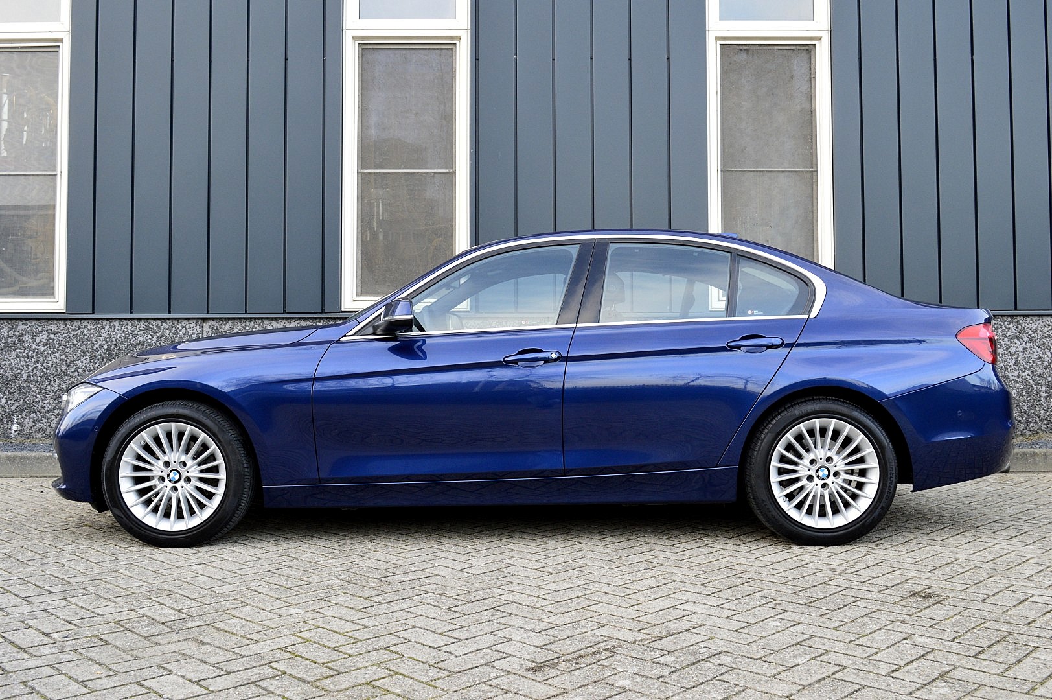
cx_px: 526
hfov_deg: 55.1
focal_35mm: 34
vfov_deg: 38.3
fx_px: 1007
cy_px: 350
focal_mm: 23
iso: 800
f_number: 8
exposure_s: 1/60
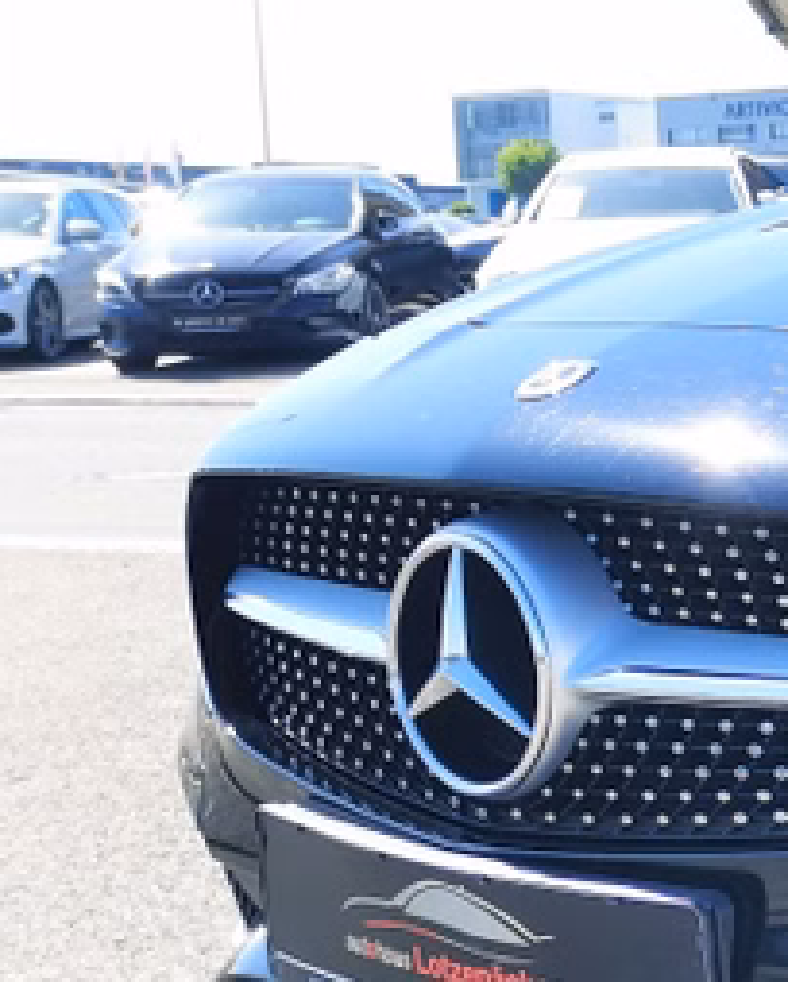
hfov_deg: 14.6
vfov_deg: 21.4
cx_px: 1534
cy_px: 611
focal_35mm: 89
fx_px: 2588
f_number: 1.8
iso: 50
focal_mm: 5.58
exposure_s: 1/1387
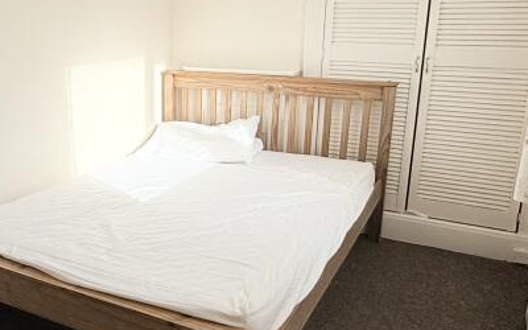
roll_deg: +0.2
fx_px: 547
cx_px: 157
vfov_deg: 33.6
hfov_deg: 50.2
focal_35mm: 38
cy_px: 152
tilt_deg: -14.0
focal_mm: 2.22
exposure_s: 1/914
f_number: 2.2
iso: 50
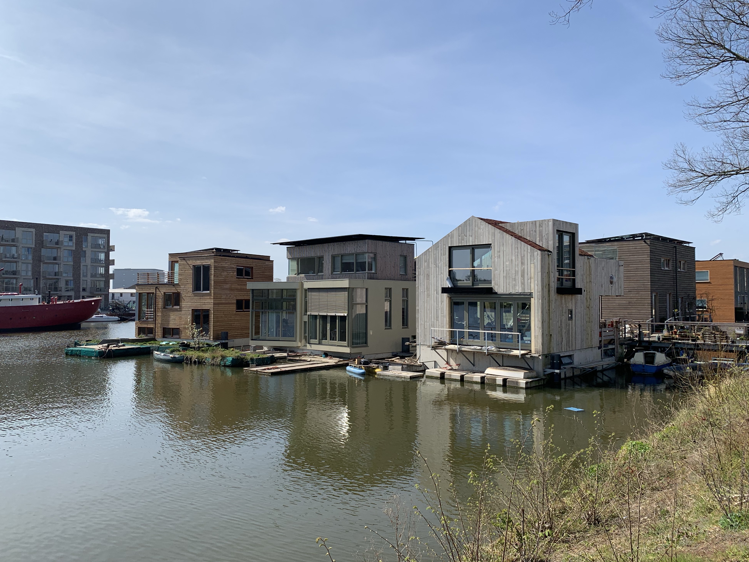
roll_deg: -0.4
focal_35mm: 27
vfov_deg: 51.4
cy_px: 282
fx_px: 584
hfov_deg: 65.3
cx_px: 367
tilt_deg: +2.2
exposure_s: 1/3289
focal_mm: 4.25
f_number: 1.8
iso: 25
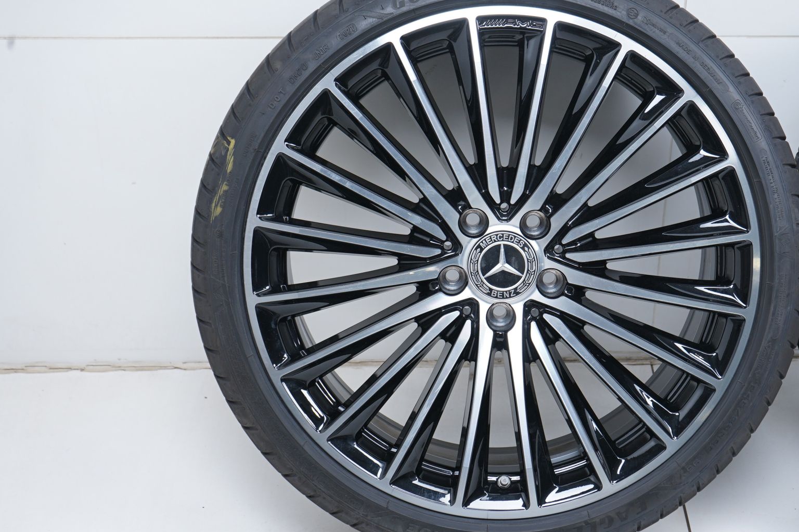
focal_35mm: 60
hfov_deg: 33.3
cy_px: 257
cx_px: 495
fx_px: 1331
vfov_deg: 22.6
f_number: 7.1
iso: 250
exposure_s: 1/125
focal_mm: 48
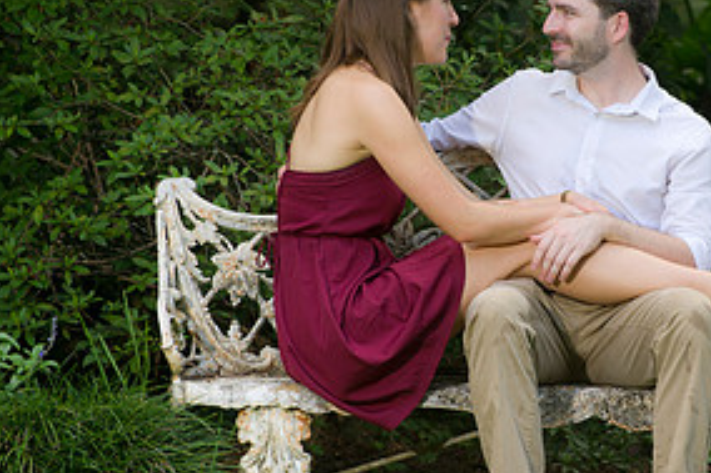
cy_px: 280
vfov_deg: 3.4
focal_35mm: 409
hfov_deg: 5.0
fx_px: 8073
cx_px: 583
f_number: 4
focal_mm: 200
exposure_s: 1/125
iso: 320
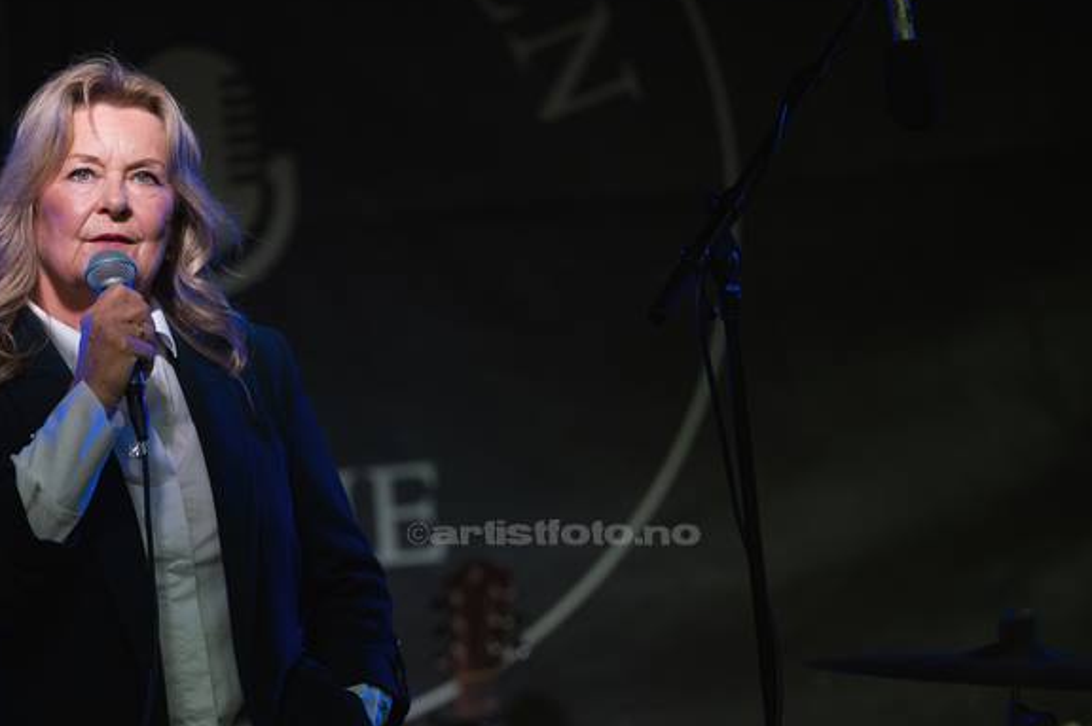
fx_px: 11365
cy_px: 426
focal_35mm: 375
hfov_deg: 5.5
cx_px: 423
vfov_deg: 3.7
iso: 320
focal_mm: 300
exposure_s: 1/800
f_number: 2.8
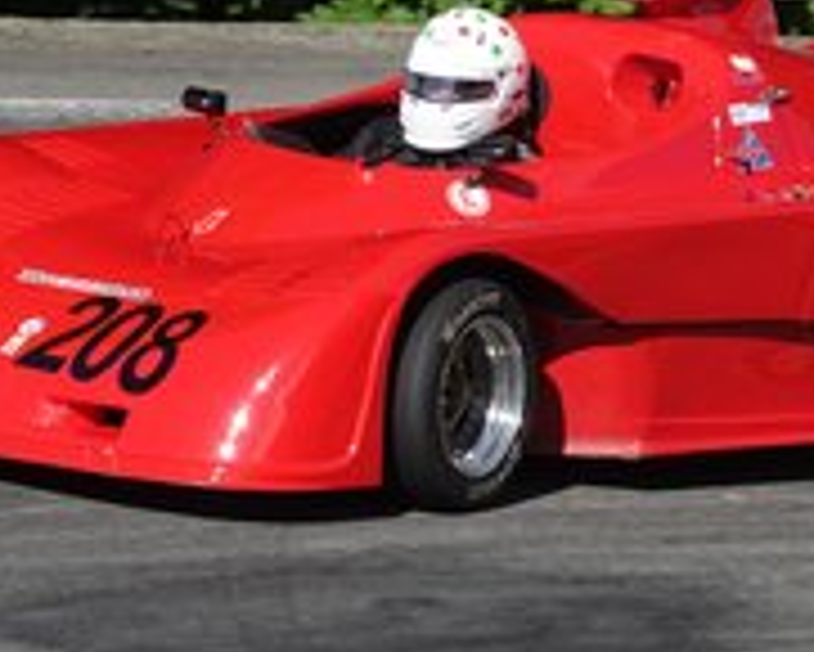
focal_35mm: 797
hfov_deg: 2.4
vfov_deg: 1.9
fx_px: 19211
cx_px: 639
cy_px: 328
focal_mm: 124.94
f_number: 4.5
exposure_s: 1/800
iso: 100
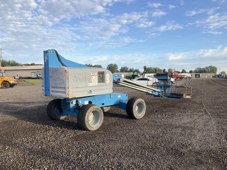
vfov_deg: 48.2
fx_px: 190
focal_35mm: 29
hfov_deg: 61.7
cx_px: 114
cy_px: 85
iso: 25
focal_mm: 3
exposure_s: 1/962
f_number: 1.8
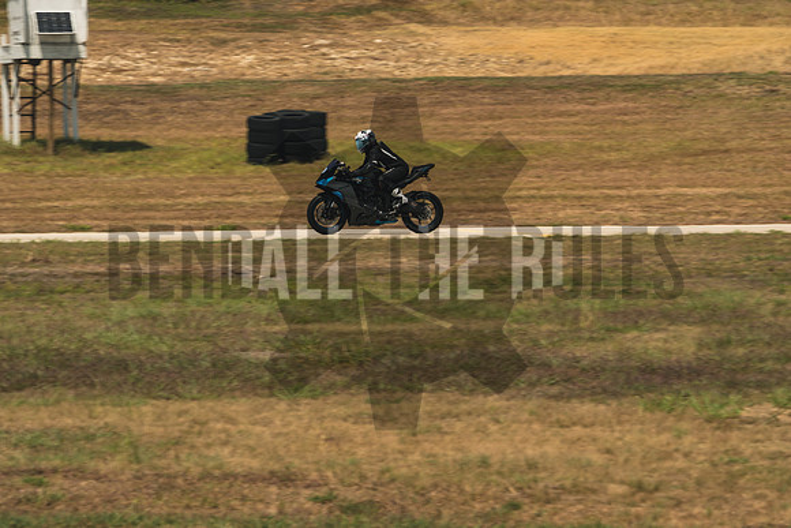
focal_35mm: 434
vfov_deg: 3.2
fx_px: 9542
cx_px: 396
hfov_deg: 4.7
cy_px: 264
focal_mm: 280
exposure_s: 1/320
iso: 160
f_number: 8
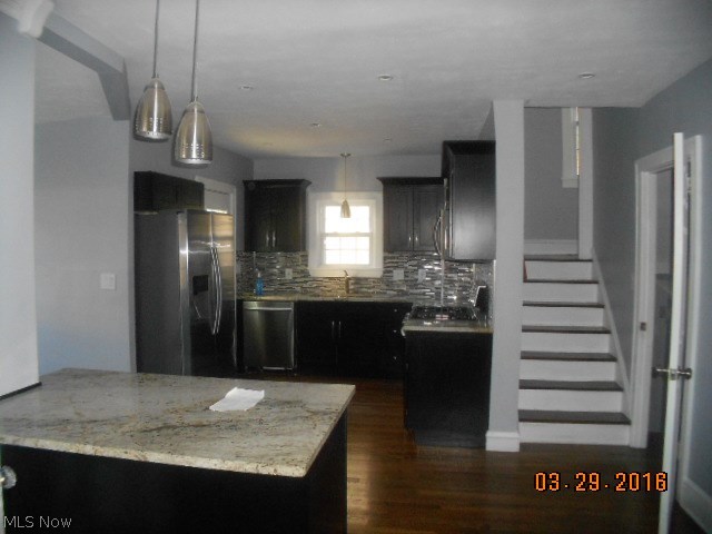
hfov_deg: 56.8
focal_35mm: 32
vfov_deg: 44.2
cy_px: 267
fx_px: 658
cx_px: 356
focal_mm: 5.8
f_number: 3.6
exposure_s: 1/30
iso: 400
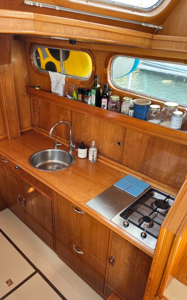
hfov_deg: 44.4
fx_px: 228
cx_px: 83
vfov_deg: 66.5
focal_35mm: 28
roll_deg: +0.3
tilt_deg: -31.3
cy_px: 152
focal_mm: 5.1
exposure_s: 1/121
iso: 80
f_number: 1.6
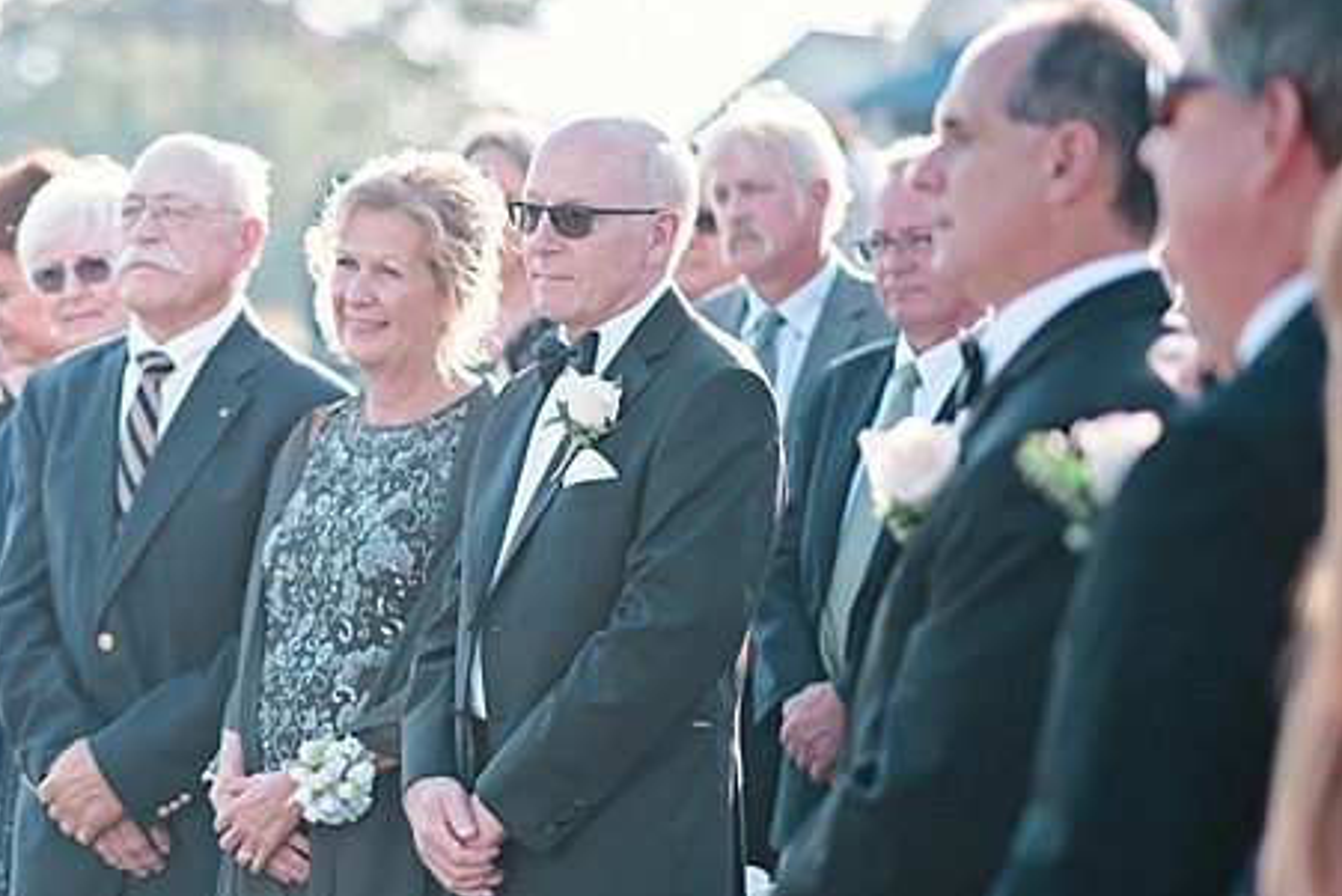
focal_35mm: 177
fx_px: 6600
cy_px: 516
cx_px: -51
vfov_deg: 7.8
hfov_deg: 11.5
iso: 400
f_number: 1.8
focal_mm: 85
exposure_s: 1/5000
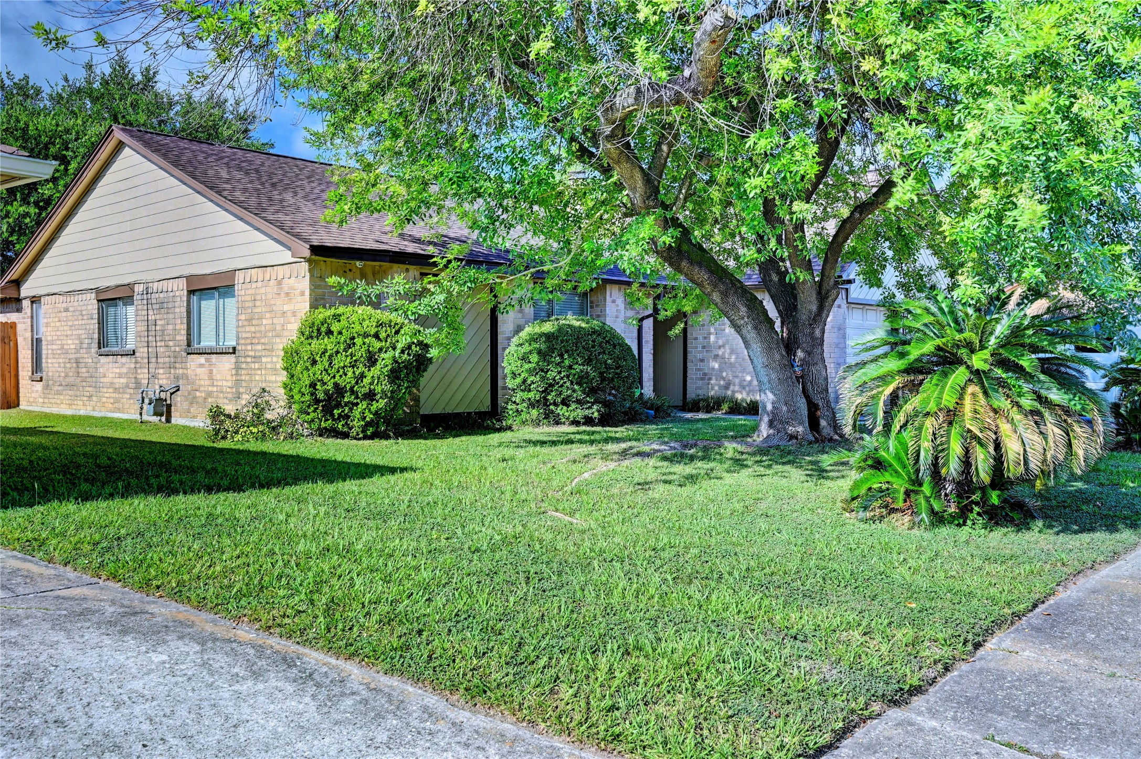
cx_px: 570
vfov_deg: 43.5
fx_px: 950
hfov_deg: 62.0
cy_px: 380
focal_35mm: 30
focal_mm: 30
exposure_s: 1/400
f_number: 8
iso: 400
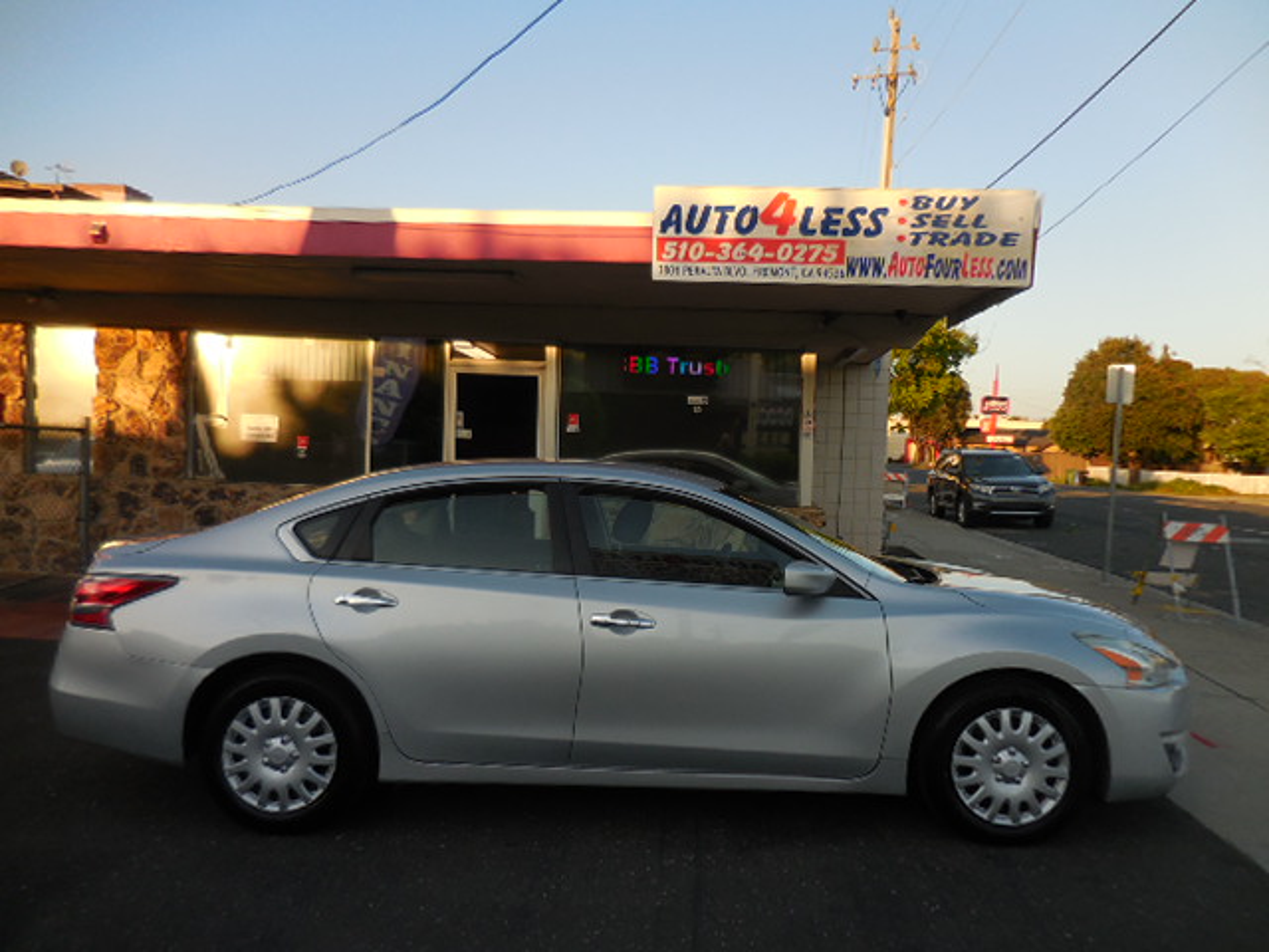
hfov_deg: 69.4
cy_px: 476
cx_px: 634
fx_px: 916
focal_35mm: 25
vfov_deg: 54.9
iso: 125
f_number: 3.3
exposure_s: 1/500
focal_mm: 4.5
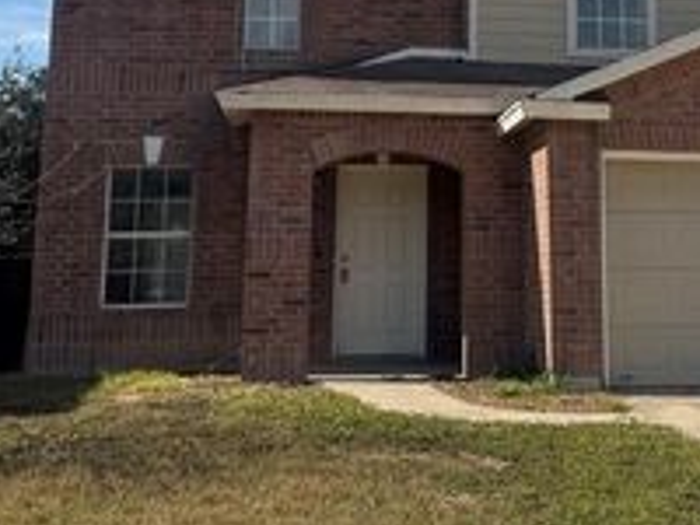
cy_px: 47
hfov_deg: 31.4
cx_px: 556
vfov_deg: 23.7
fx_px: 1213
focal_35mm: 60
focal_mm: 6.76
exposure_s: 1/7092
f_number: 1.78
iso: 80
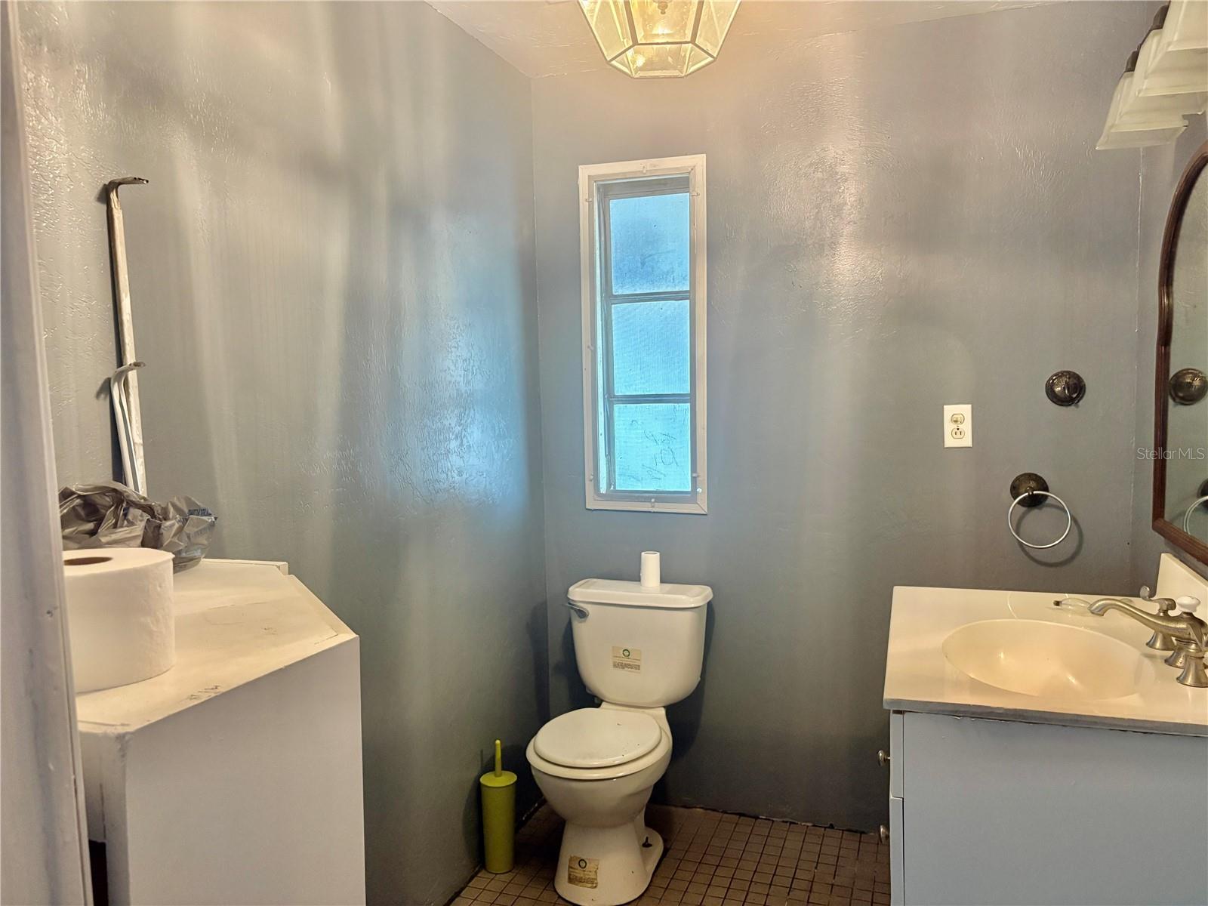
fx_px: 907
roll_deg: +1.3
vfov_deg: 53.1
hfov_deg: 67.3
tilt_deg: -3.3
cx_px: 604
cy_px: 453
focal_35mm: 26
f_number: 1.6
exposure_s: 1/60
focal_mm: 5.96
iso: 320
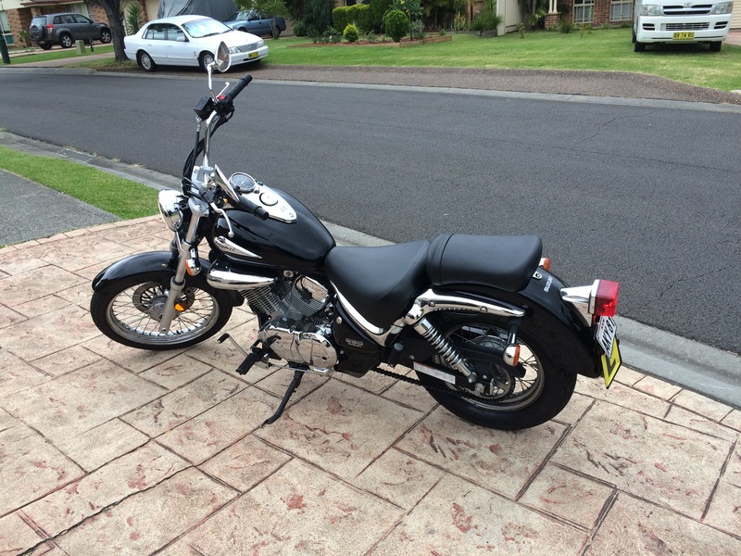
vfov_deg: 48.2
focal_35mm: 29
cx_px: 370
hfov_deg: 61.7
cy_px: 278
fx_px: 621
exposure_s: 1/100
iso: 32
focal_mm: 4.15
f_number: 2.2
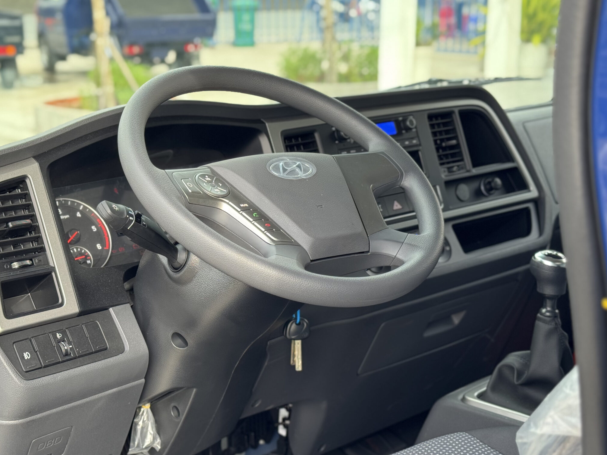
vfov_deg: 24.0
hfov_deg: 31.6
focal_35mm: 61
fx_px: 1070
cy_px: 265
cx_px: 265
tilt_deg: -16.3
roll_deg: +0.2
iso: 100
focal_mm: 6.76
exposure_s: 1/135
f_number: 1.78
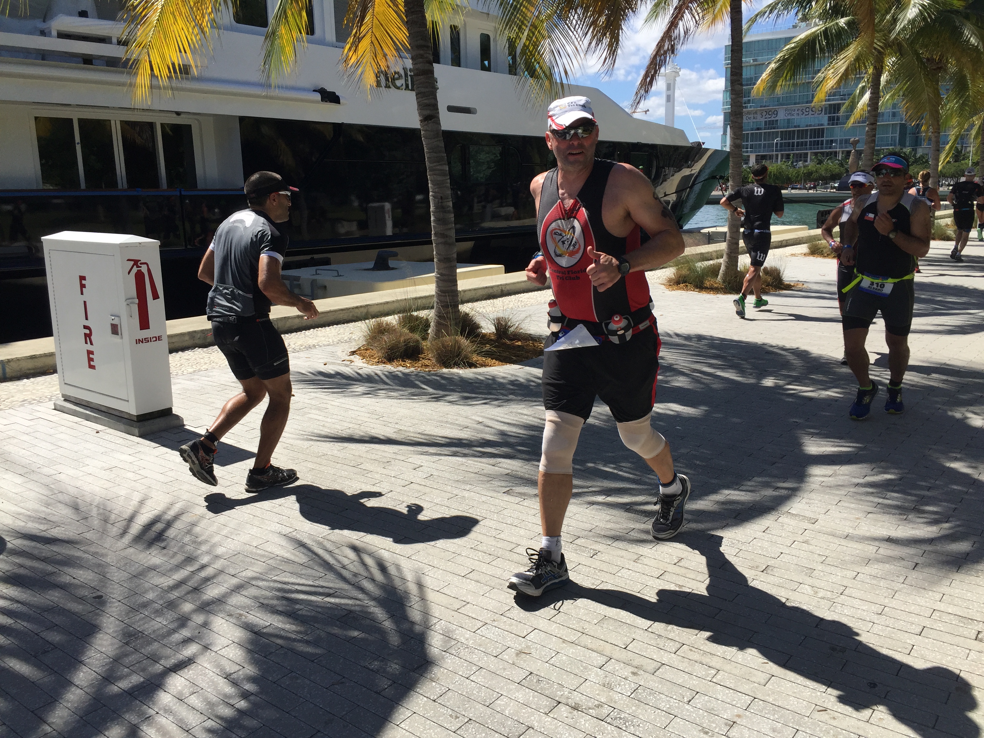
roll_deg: +0.1
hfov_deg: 61.7
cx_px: 492
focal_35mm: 29
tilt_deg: -10.5
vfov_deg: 48.2
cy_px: 369
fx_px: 824
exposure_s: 1/2475
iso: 32
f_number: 2.2
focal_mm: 4.15
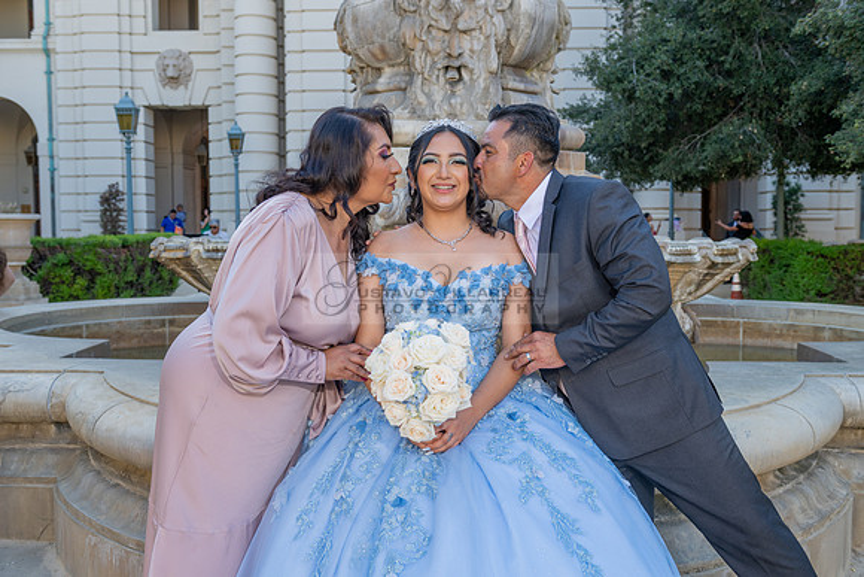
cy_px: 288
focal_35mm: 38
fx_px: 912
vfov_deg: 35.1
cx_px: 432
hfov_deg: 50.7
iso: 200
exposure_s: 1/200
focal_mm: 38
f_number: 5
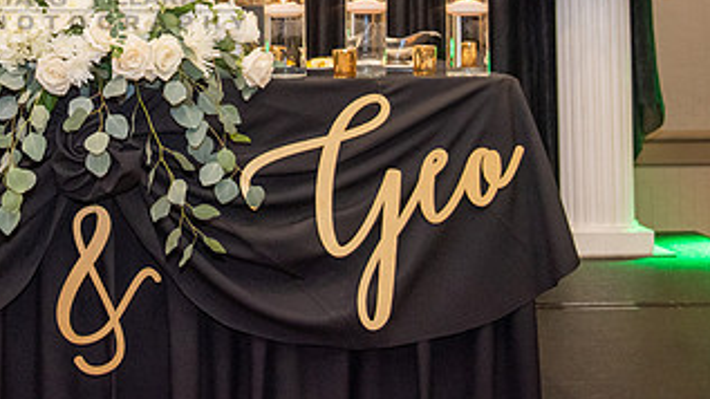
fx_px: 1355
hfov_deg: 28.4
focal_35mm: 72
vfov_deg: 16.3
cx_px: 97
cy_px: -37
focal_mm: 32
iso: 1600
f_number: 2.8
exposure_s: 1/125
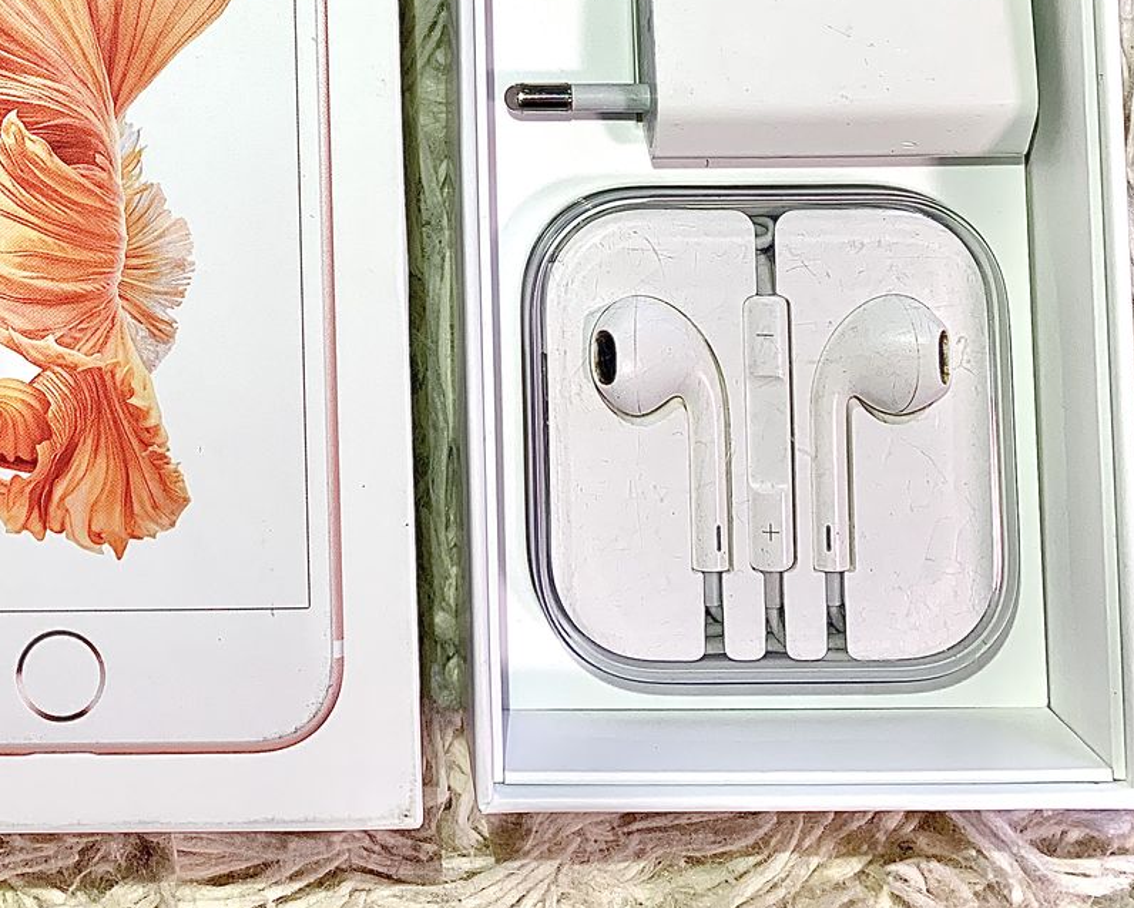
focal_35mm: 51
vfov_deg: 27.0
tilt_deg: -83.1
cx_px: 308
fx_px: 1712
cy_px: -113
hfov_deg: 36.0
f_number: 1.8
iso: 64
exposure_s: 1/121
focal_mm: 4.25
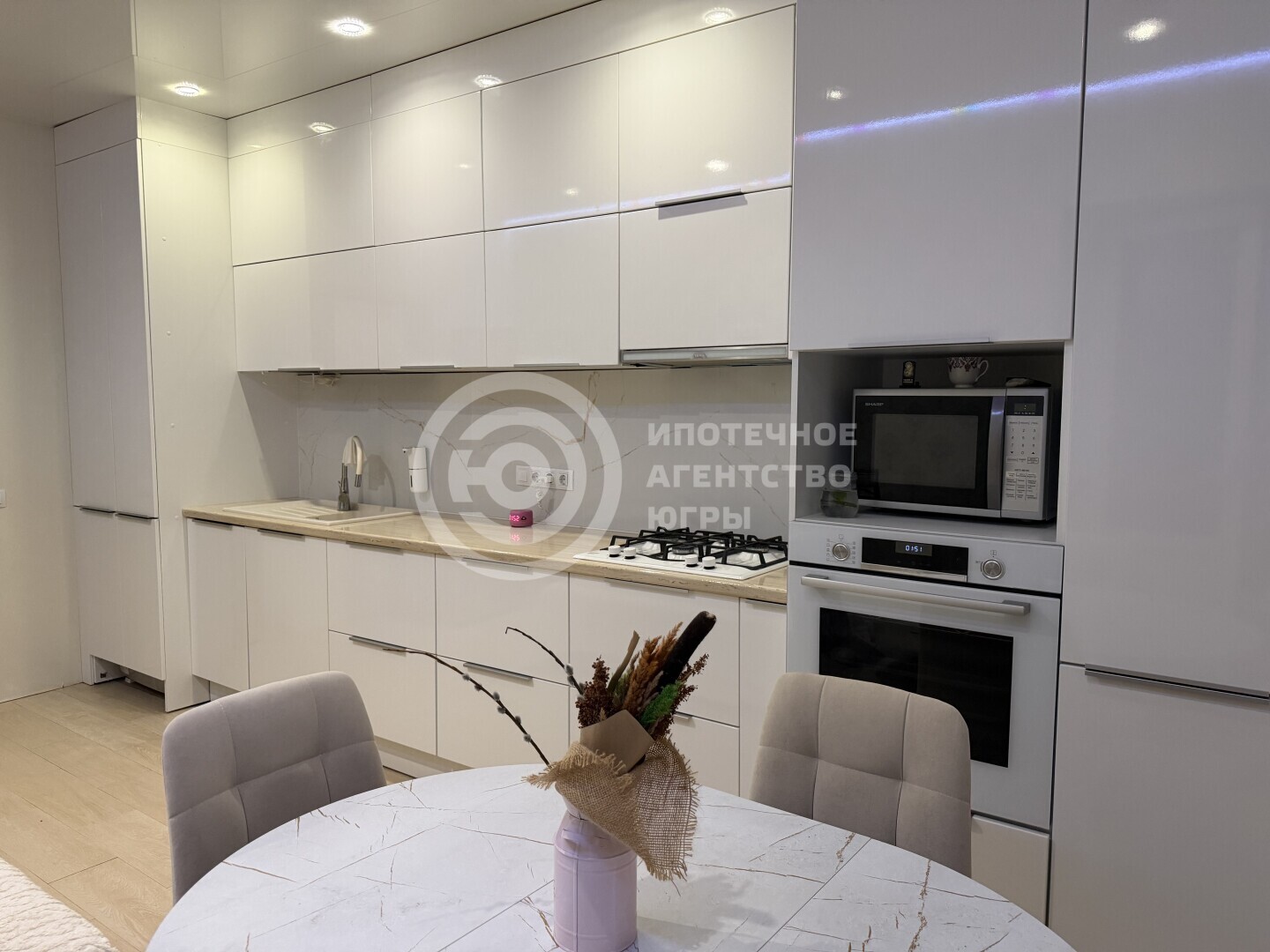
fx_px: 881
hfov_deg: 71.6
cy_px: 476
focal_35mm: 24
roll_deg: +0.0
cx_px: 635
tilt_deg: -4.6
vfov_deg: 56.8
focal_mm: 6.76
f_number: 1.78
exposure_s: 1/50
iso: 250
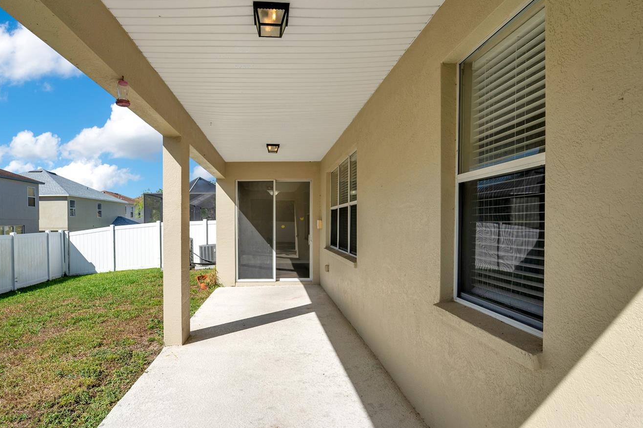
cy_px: 196
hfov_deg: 93.3
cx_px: 328
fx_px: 304
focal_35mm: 17
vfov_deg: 70.3
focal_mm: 14
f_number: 7.1
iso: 100
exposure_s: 1/500
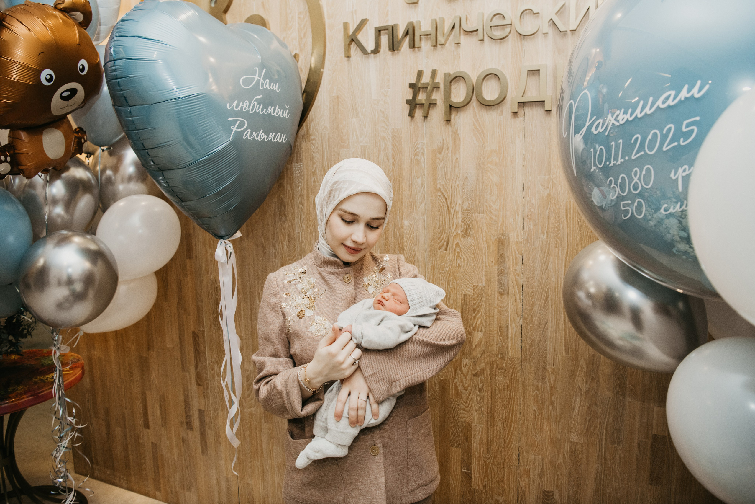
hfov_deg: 69.4
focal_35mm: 26
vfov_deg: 49.6
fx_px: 545
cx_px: 378
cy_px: 252
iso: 640
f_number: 4
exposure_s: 1/160
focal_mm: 26
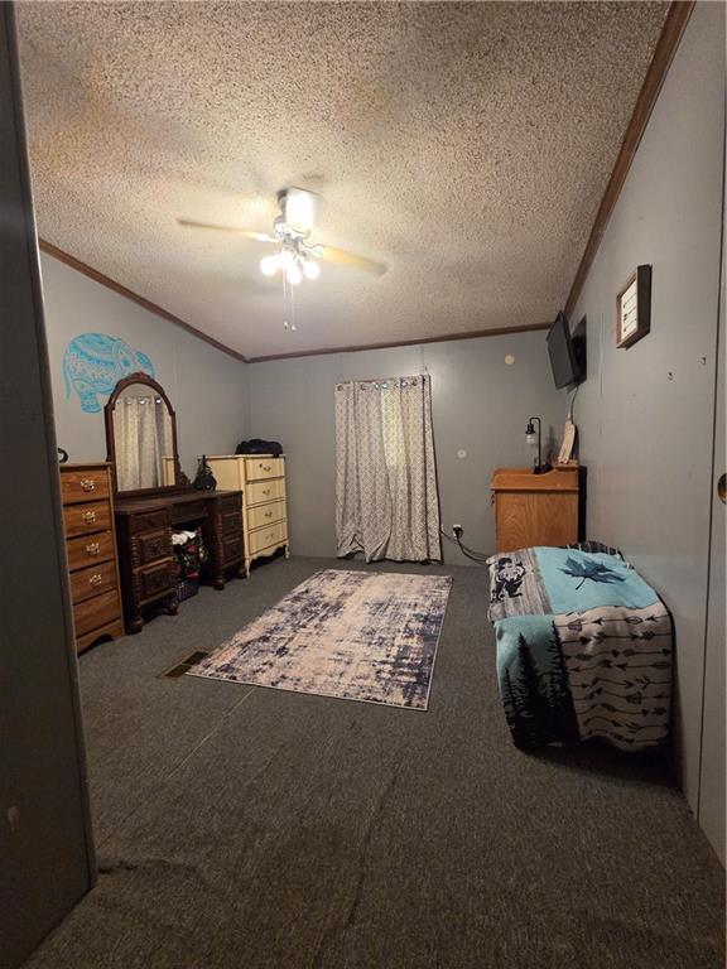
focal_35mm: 13
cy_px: 484
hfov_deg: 89.9
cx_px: 364
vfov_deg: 106.2
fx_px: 364
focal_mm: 2.2
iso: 640
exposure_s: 1/60
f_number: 2.2
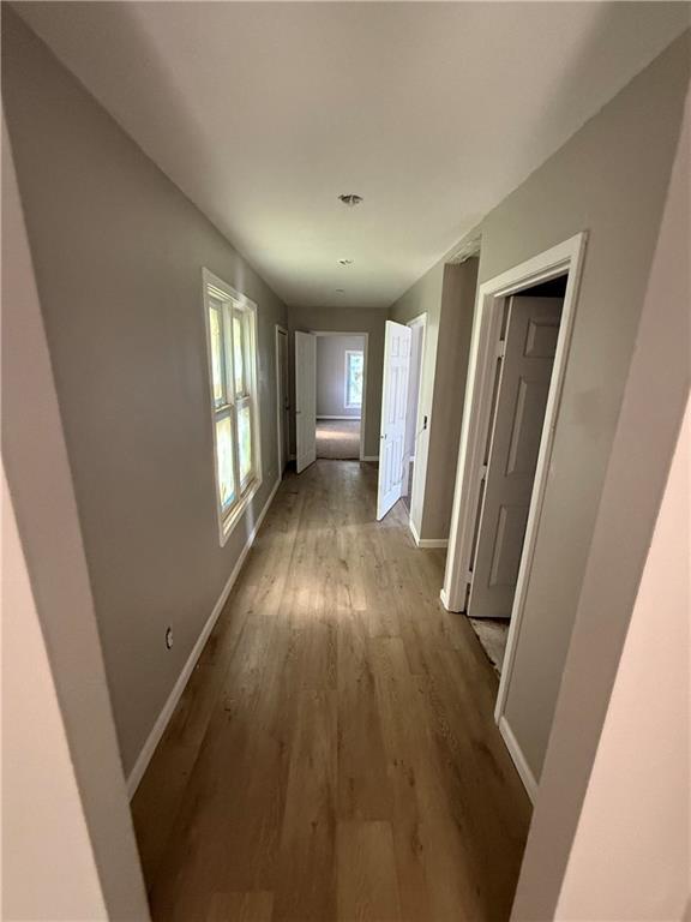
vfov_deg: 102.1
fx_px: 373
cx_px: 346
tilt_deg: -12.2
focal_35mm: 14
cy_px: 461
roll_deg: -2.4
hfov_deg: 85.7
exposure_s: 1/60
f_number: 2.2
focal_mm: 2.22
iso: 640
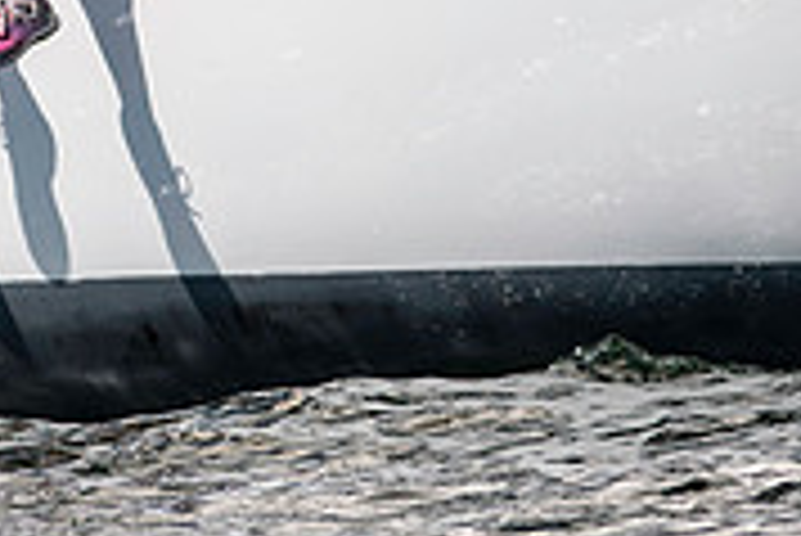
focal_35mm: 1464
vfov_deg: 0.9
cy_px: -227
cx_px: -86
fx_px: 32600
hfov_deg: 1.4
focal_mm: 300
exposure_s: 1/4000
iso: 200
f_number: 5
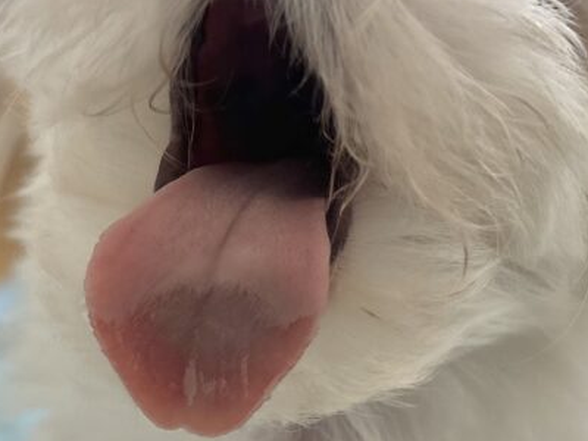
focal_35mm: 78
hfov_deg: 25.0
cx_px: 285
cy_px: 365
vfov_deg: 18.7
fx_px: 1325
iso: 64
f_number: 1.6
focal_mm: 5.96
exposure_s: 1/100
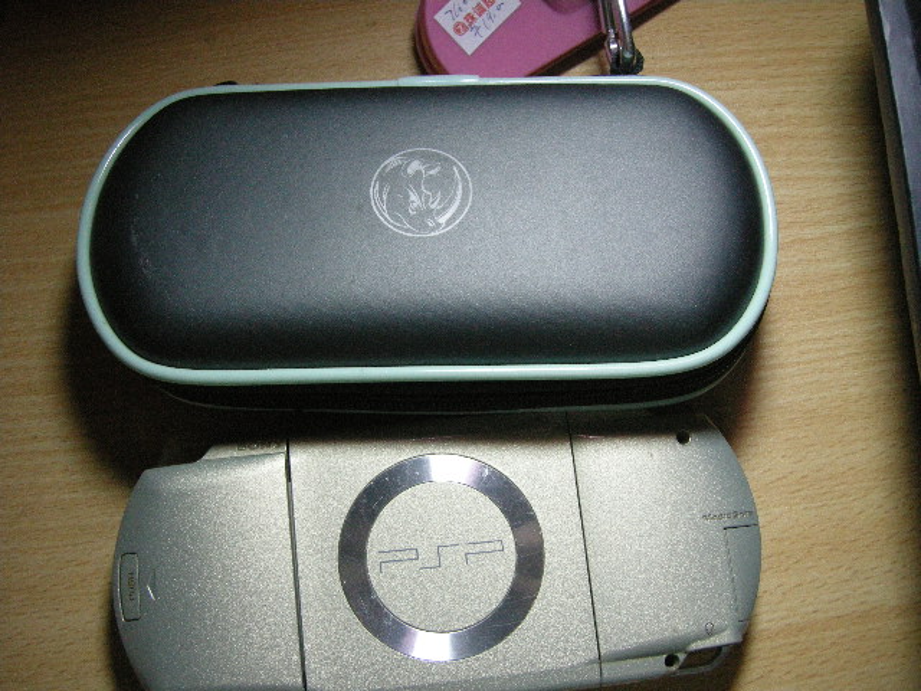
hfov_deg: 51.4
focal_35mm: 36
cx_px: 460
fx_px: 958
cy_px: 346
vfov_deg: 39.7
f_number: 2.7
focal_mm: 7.5
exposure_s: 1/55.8
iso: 400
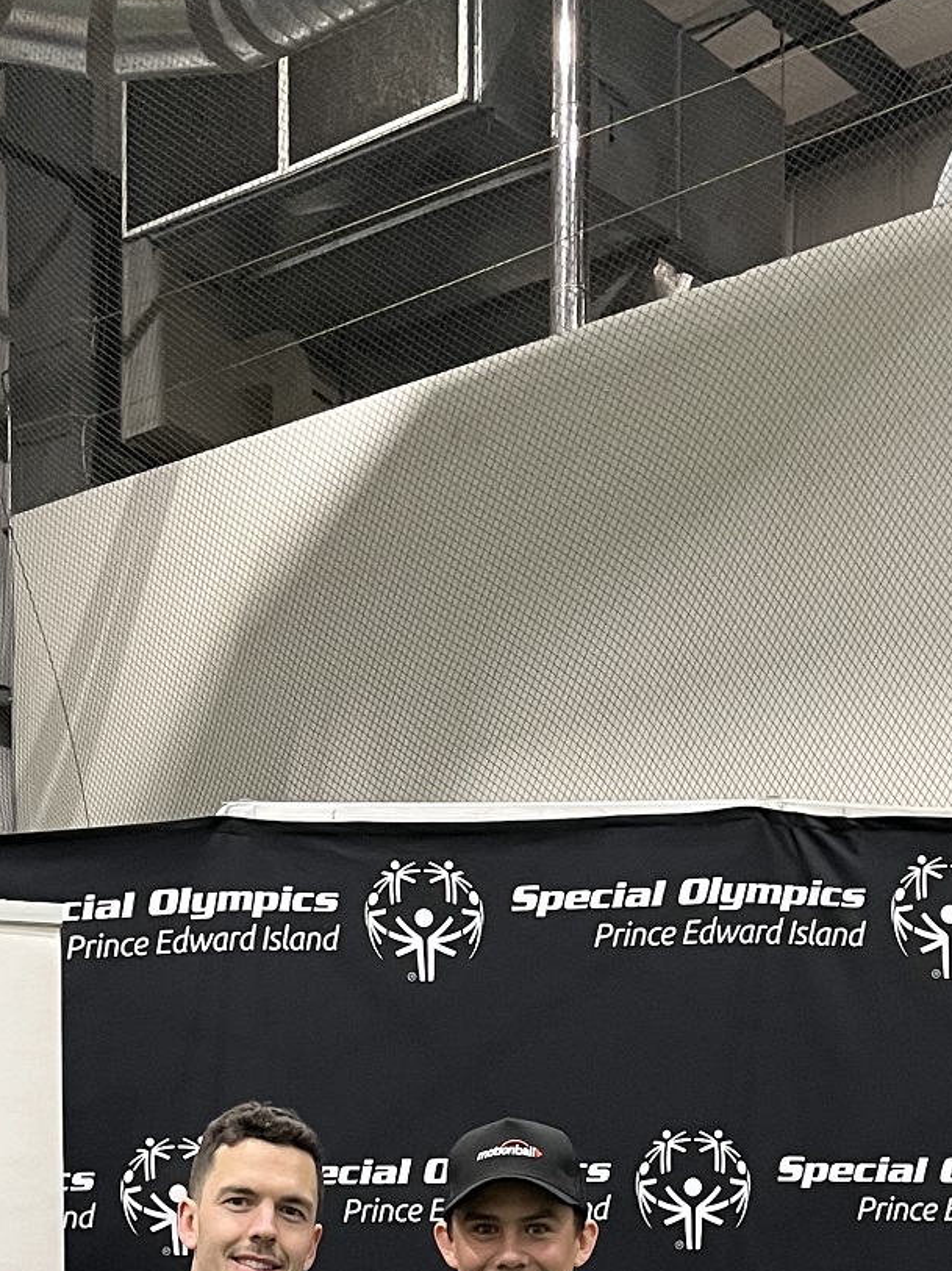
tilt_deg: -5.8
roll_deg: -0.7
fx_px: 2349
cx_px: 494
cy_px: 1545
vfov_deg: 26.7
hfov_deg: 22.9
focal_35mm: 64
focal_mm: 5.1
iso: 250
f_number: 1.6
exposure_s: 1/60
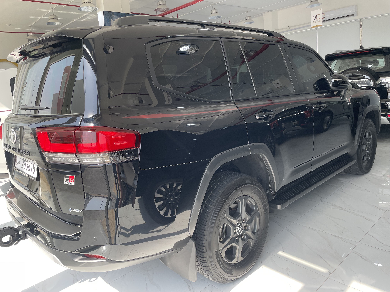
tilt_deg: -11.9
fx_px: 293
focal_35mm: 26
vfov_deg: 53.1
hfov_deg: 67.3
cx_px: 195
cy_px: 146
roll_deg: +5.1
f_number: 1.6
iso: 32
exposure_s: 1/356
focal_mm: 4.2
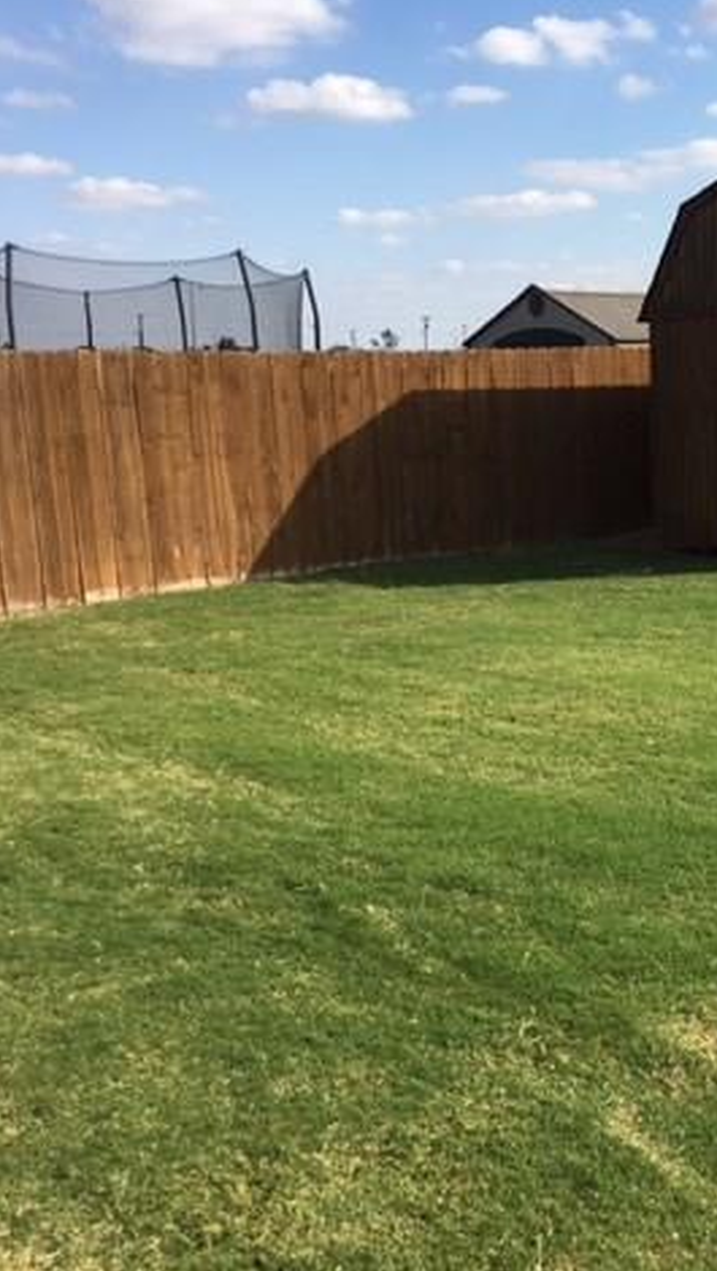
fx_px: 1451
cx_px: 598
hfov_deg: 27.1
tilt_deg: -11.0
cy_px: 627
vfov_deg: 47.3
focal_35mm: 43
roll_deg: +1.9
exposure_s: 1/1479
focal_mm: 4.15
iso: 25
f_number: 2.2
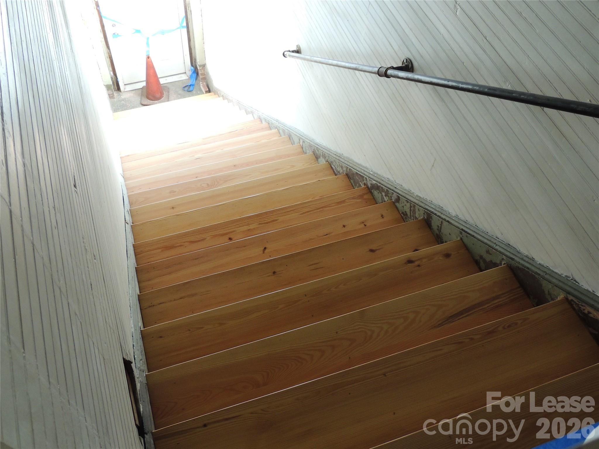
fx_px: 571
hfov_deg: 55.4
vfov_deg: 42.9
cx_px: 300
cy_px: 224
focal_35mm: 33
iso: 320
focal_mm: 5.8
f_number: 3.2
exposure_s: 1/50
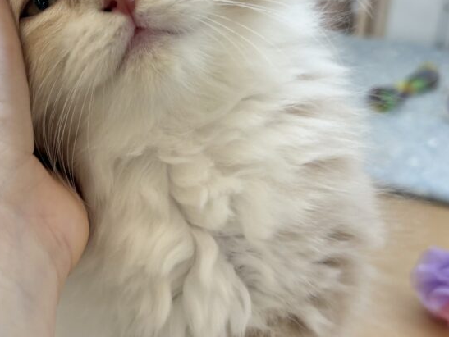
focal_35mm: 57
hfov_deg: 33.3
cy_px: 142
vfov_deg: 25.7
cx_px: 128
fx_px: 740
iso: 50
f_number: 1.6
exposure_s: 1/100
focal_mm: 5.96
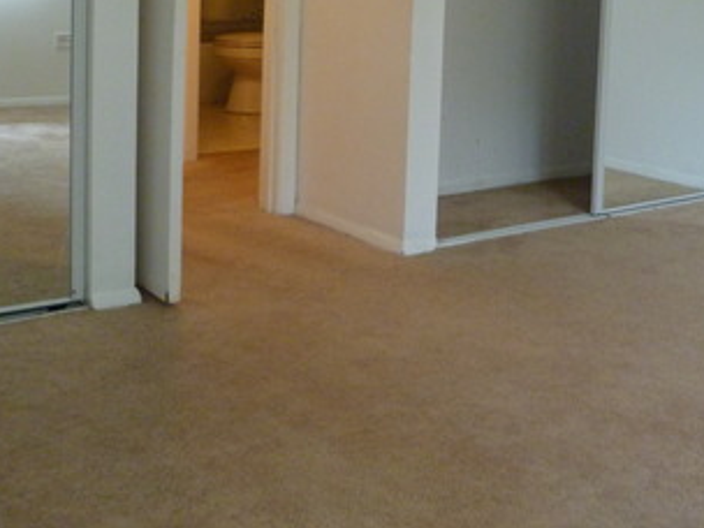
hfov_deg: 32.1
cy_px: 28
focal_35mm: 59
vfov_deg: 24.0
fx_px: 1200
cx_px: 530
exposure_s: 1/30
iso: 400
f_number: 3.3
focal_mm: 5
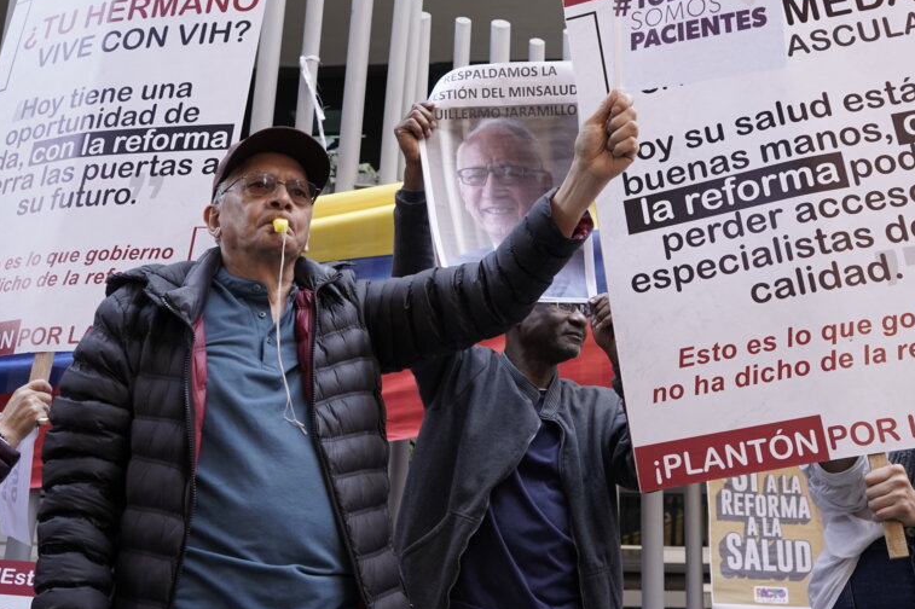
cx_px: 490
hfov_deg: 42.7
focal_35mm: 46
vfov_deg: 29.2
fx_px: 1169
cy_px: 255
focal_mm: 29
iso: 1250
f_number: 4.5
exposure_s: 1/500
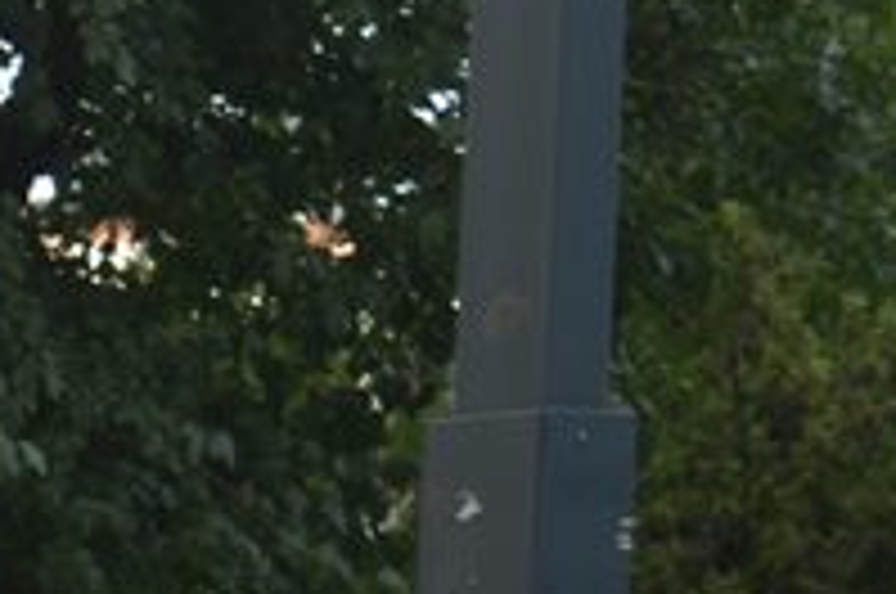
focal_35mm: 268
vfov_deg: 4.8
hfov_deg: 7.0
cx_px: -1589
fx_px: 6659
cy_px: 1948
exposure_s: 1/125
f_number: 5.6
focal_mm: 26
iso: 100
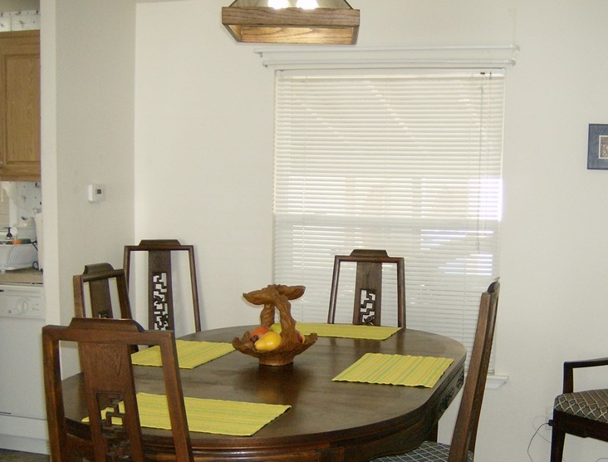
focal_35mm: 50
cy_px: 300
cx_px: 386
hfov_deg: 37.8
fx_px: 882
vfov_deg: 29.2
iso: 200
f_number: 2.8
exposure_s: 1/60
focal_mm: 6
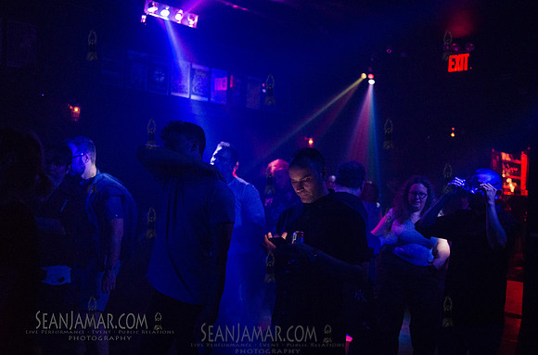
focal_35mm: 41
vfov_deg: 32.2
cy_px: 186
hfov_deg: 47.0
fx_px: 615
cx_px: 313
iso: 5000
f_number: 2.2
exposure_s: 1/125
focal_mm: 35
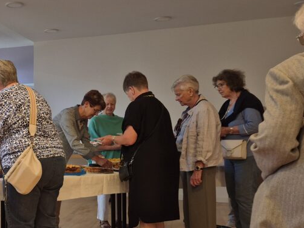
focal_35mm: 47
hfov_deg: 36.6
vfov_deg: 30.8
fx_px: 413
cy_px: 143
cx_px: 4
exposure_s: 1/100
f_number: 1.8
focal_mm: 5.4
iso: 64
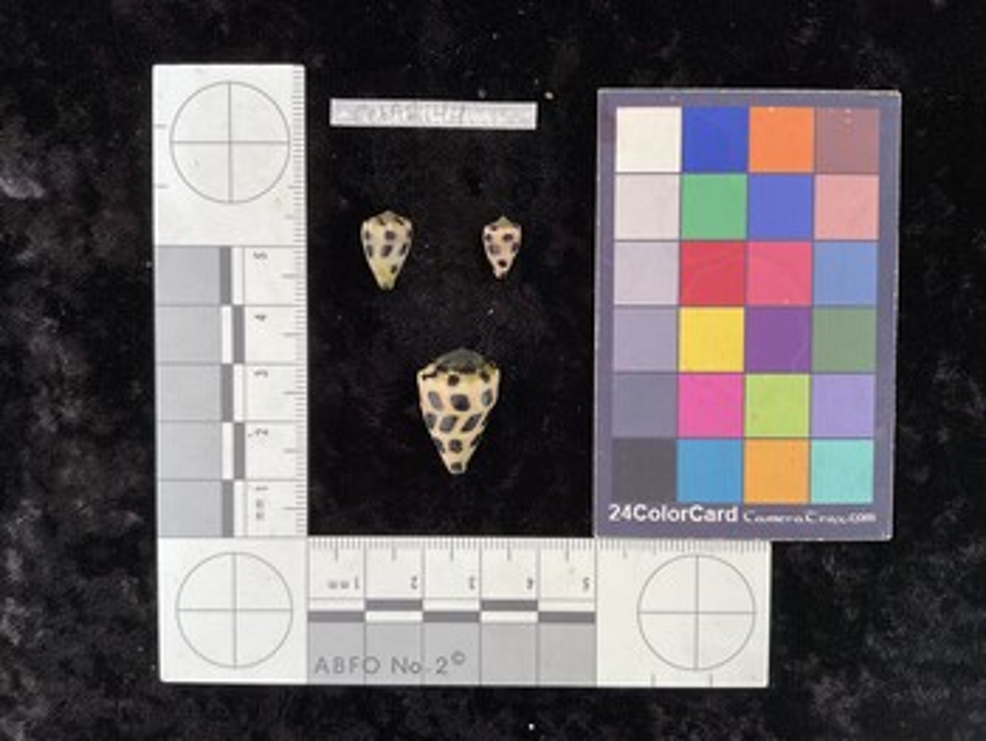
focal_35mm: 29
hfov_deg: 61.6
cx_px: 493
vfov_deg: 48.3
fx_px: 827
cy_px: 370
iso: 40
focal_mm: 3
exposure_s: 1/60
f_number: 1.8
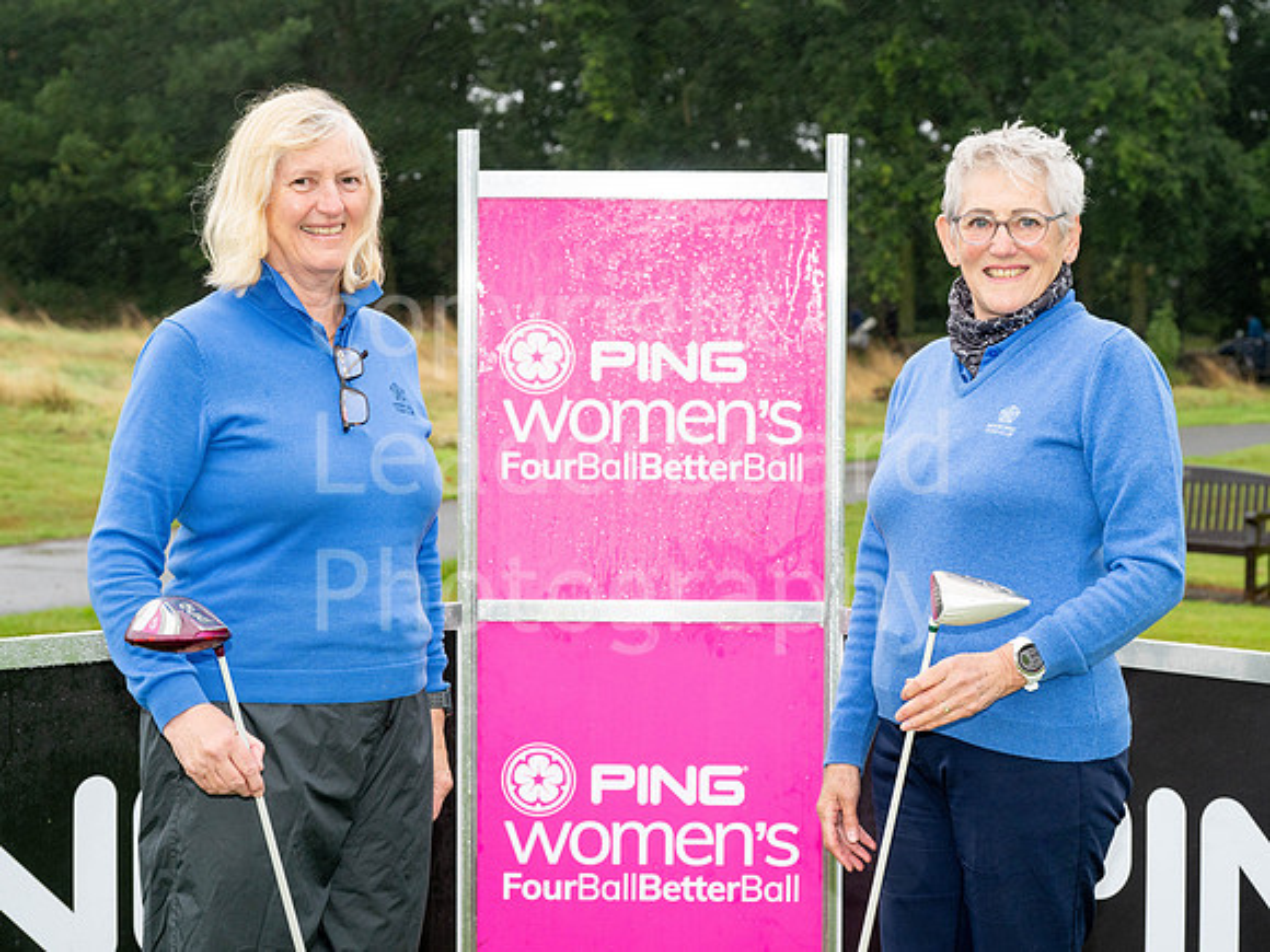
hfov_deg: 27.3
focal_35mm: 71
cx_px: 665
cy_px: 454
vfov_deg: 20.6
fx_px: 2617
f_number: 6.3
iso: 400
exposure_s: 1/125
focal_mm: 63
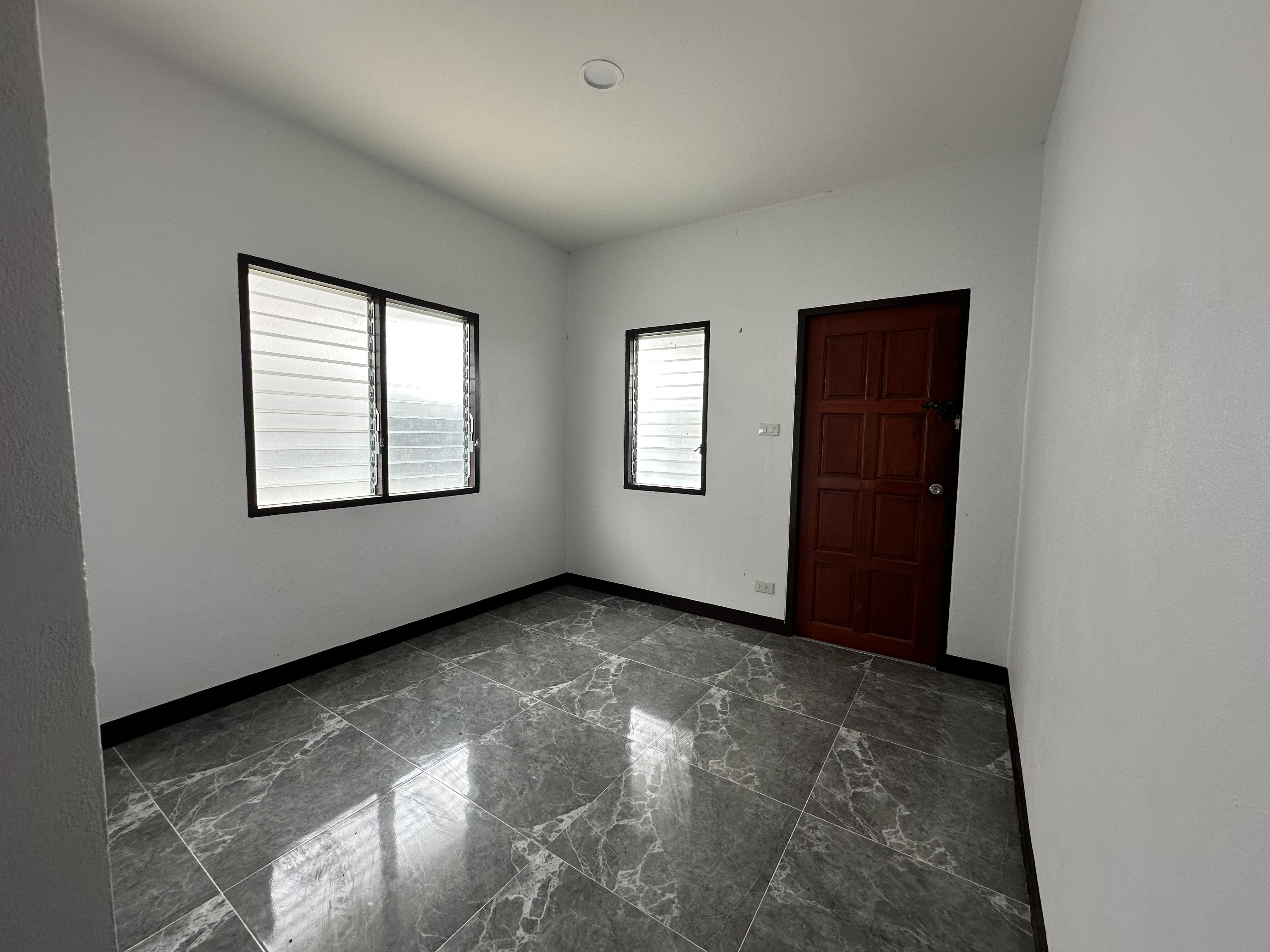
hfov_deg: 102.1
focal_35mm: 14
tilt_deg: -4.3
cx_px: 635
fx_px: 514
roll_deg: -1.4
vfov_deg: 85.7
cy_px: 476
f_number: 2.2
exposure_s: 1/99
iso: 80
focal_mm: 2.22
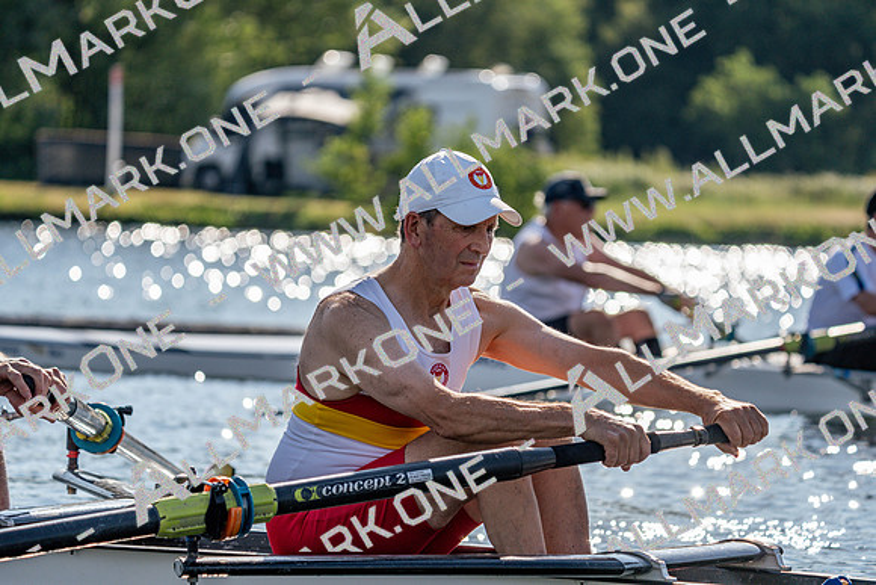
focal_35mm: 211
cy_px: 292
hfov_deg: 9.8
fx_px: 5135
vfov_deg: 6.5
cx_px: 438
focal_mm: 211
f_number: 5.6
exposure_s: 1/1600
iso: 160
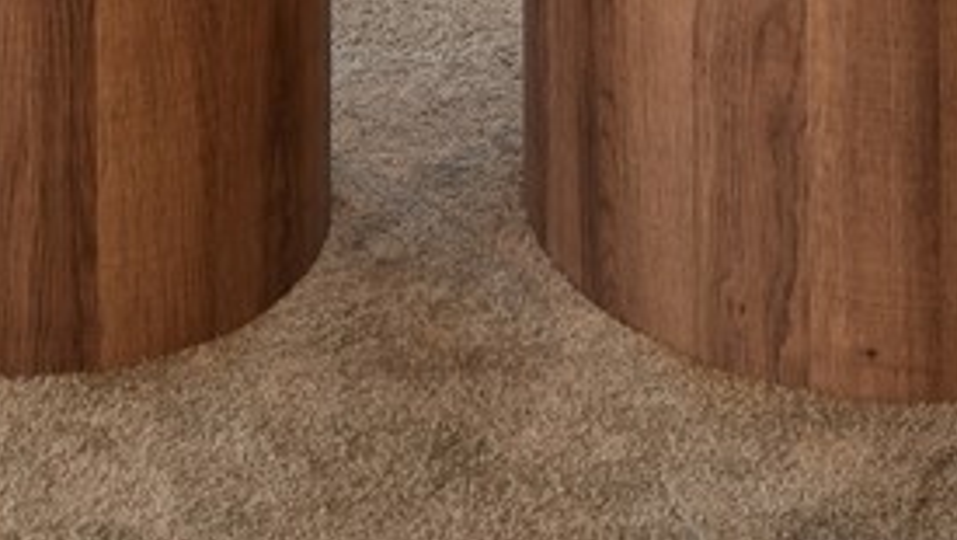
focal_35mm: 110
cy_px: -1270
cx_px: 353
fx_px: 2793
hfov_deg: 19.4
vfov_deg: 8.5
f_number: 9
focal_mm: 17
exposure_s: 1/10
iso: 400
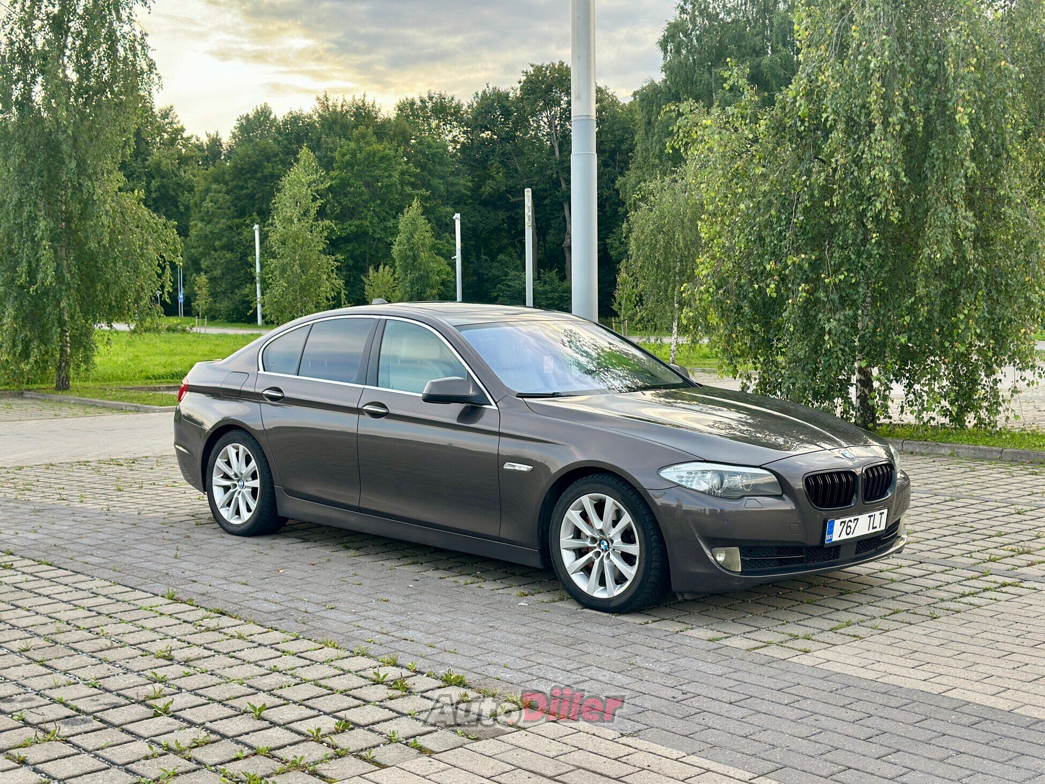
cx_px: 522
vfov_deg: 30.3
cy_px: 392
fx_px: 1449
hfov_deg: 39.7
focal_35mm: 48
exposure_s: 1/417
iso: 80
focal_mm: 6.86
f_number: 1.78
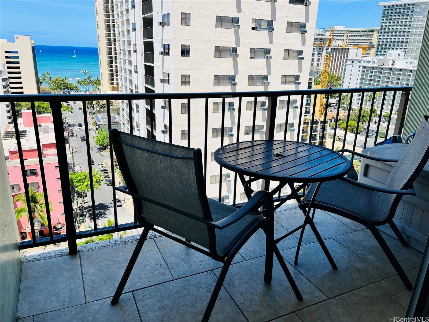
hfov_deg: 67.3
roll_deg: -2.3
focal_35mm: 26
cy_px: 161
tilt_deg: -18.7
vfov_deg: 53.1
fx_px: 322
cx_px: 214
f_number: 1.6
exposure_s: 1/2309
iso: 50
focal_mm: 5.1
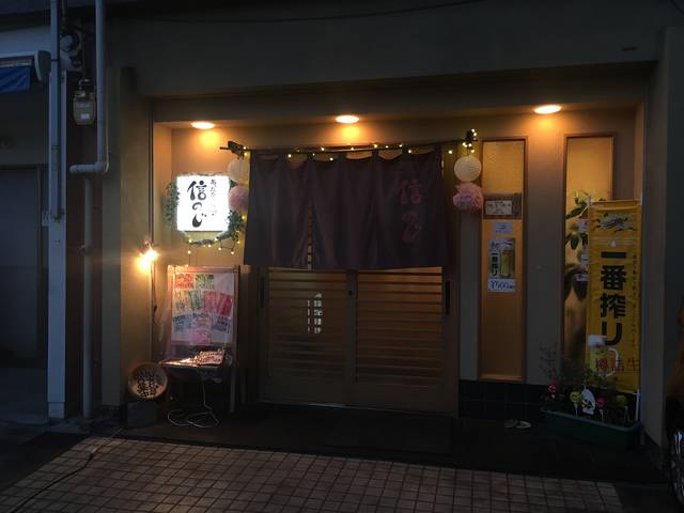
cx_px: 342
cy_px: 256
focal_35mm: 29
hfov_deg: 61.7
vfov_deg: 48.2
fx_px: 573
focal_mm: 4.15
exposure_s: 1/15
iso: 50
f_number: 2.2
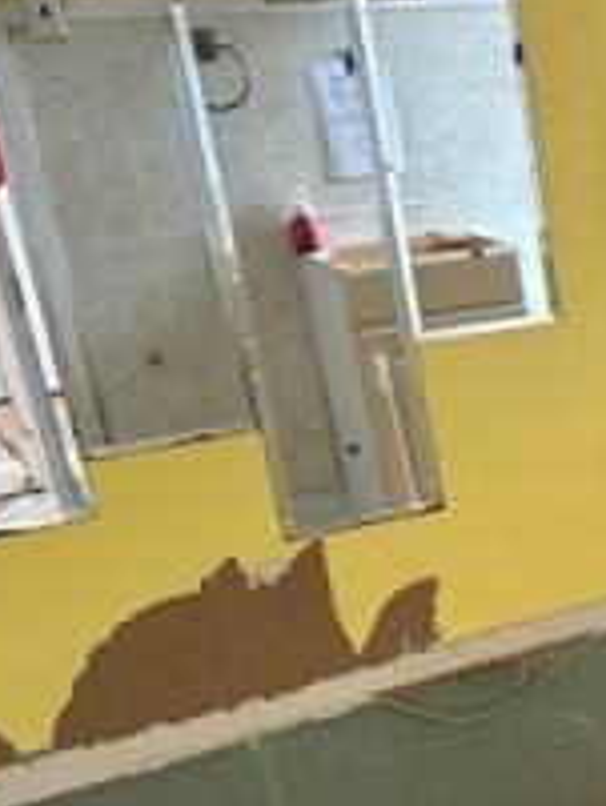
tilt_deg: -21.7
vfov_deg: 31.0
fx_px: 1422
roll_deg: +0.4
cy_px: 622
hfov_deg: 20.6
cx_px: 907
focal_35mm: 61
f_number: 1.78
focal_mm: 6.86
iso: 250
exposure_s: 1/85
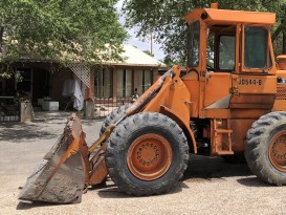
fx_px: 347
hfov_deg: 44.1
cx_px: 192
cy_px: 83
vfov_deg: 34.2
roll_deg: +0.5
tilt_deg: +0.3
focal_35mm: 42
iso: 20
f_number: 1.8
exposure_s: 1/1548
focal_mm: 3.99
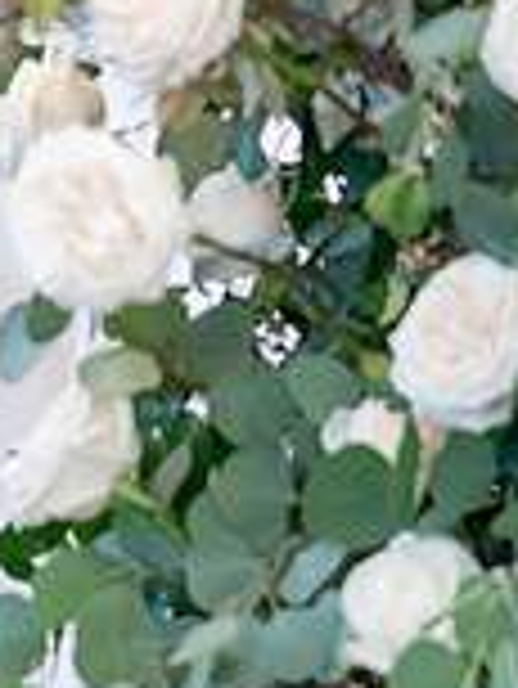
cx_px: -473
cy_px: 497
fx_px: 6774
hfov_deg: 4.3
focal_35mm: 340
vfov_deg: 5.8
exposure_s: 1/100
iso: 2000
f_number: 2.8
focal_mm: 89
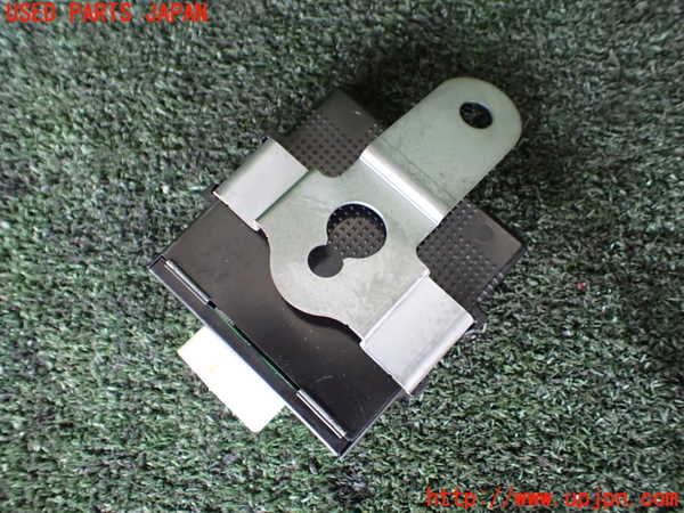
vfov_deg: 46.8
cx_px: 342
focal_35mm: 30
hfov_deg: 60.0
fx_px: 593
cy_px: 256
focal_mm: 5.4
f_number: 2.3
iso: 800
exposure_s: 1/80
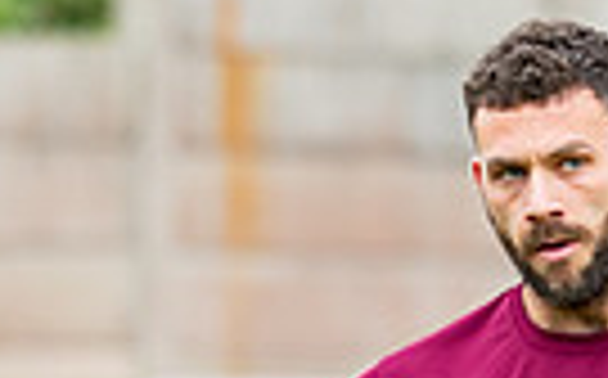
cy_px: 757
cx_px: 781
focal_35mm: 1240
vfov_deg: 1.1
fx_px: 20521
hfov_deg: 1.7
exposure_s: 1/1200
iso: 220
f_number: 2.1
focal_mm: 135
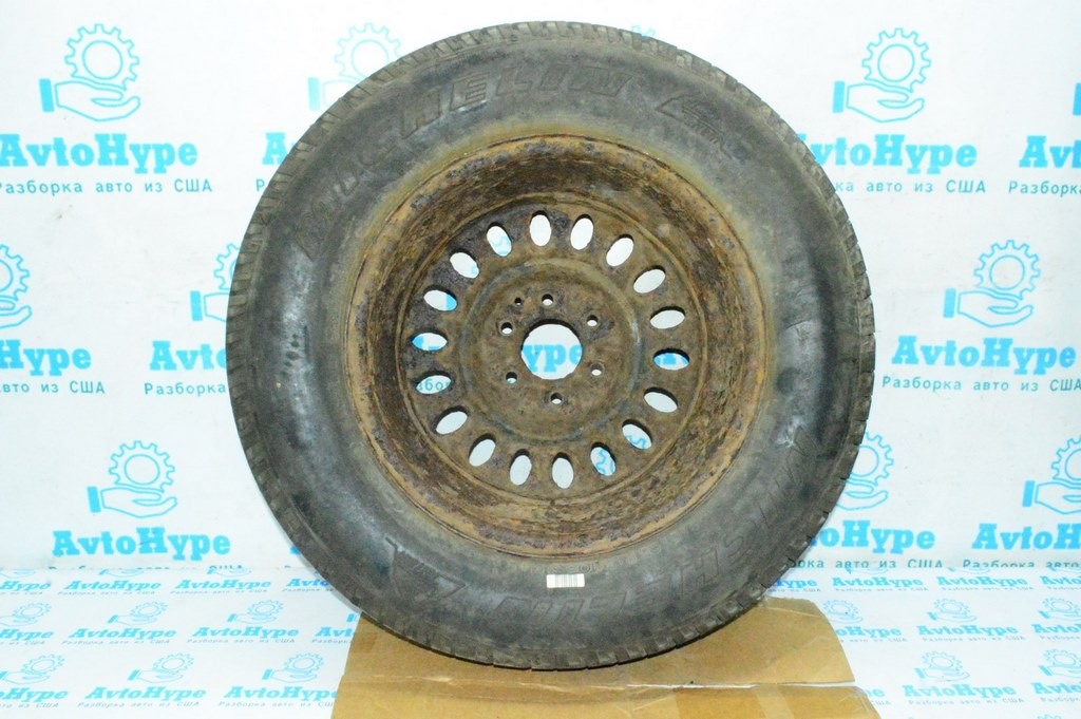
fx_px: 900
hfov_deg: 62.0
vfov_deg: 43.5
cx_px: 540
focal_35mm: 30
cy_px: 360
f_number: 22
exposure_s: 1/100
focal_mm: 20
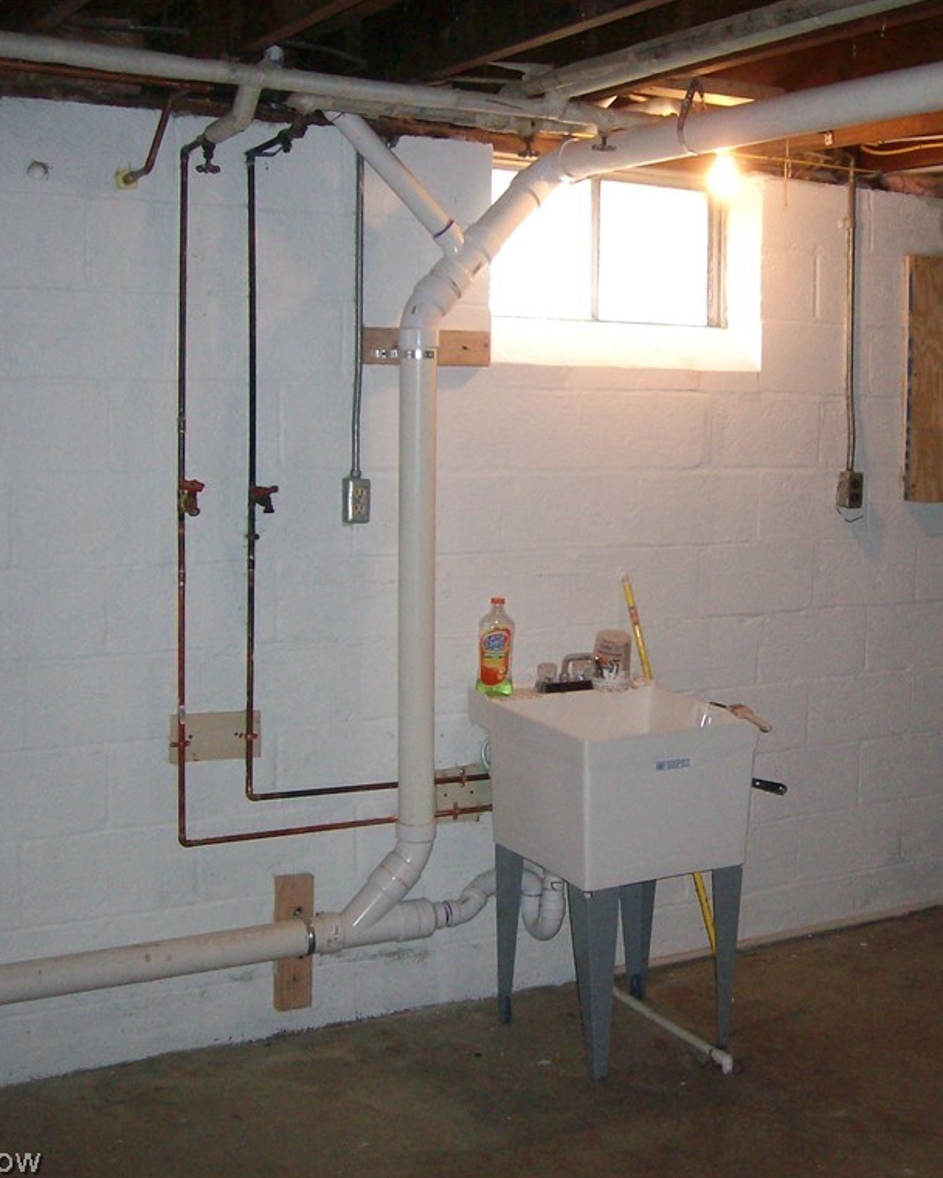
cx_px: 675
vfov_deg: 40.3
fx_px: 1605
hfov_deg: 32.3
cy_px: 591
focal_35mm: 46
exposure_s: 1/40
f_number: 2.8
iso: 200
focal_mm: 5.8
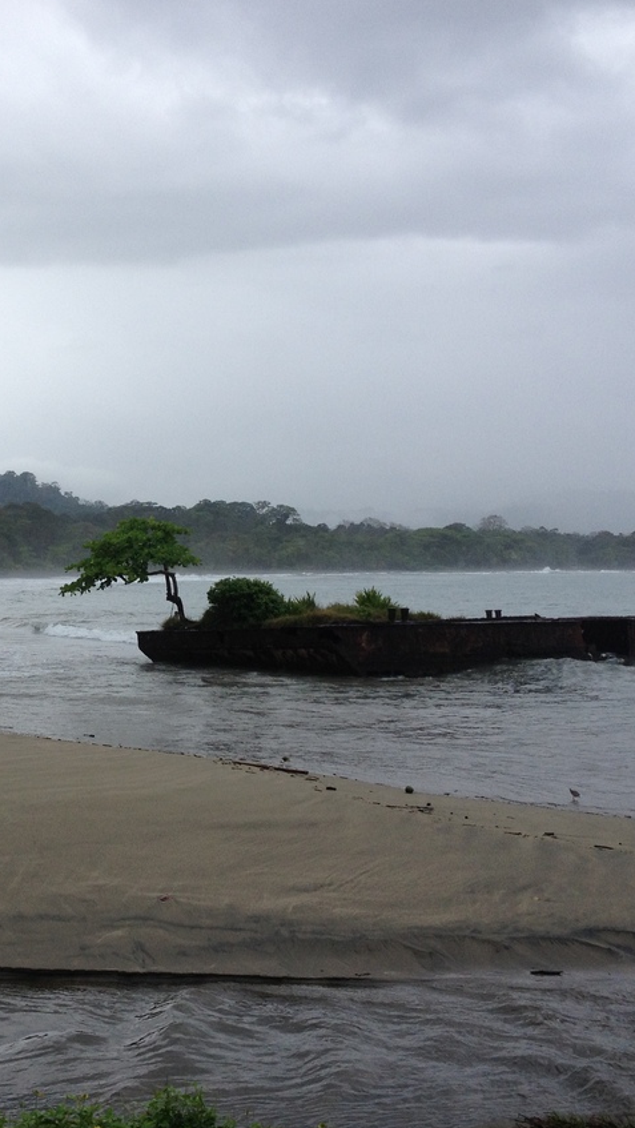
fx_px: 1615
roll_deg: +0.0
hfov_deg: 21.9
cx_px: 104
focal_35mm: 54
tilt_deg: -3.0
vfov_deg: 38.5
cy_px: 569
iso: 50
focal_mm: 4.28
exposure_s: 1/613
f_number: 2.4
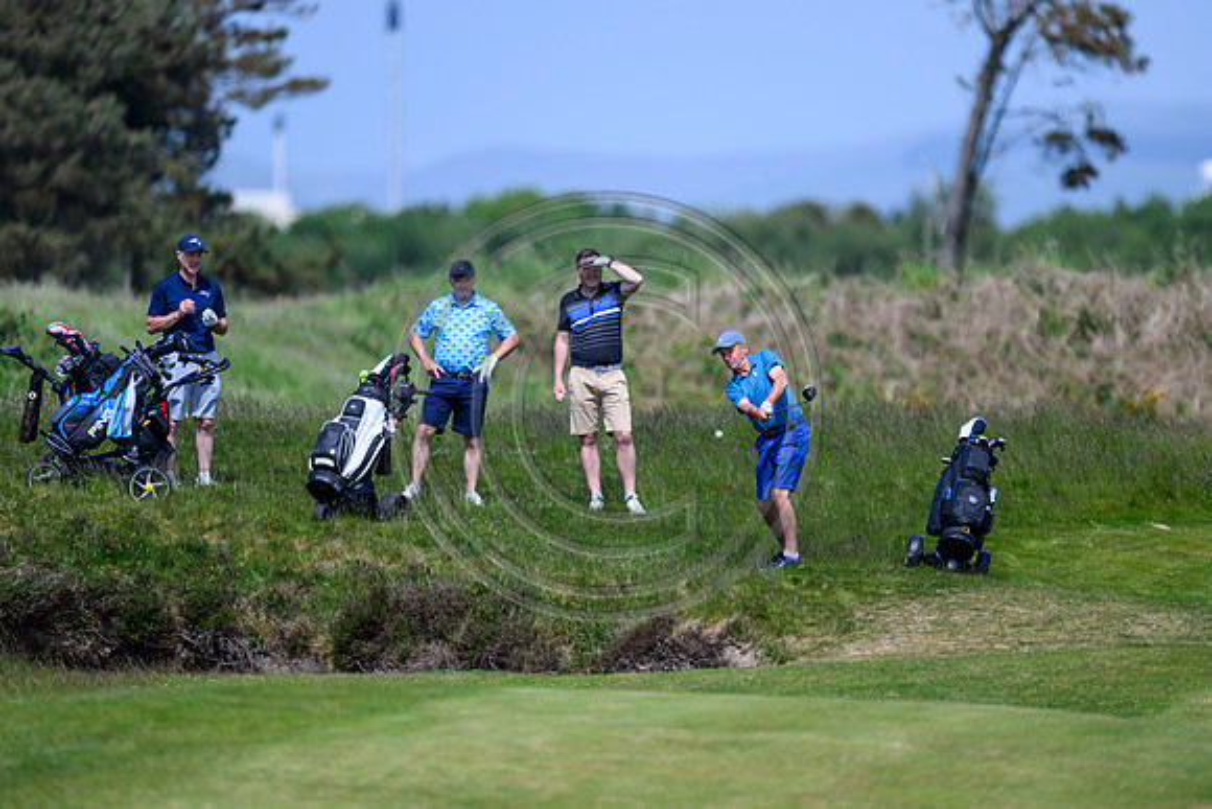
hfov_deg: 3.7
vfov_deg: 2.5
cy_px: 404
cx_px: 606
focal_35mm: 560
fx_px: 18857
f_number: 4.5
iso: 500
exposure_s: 1/4000
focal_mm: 560
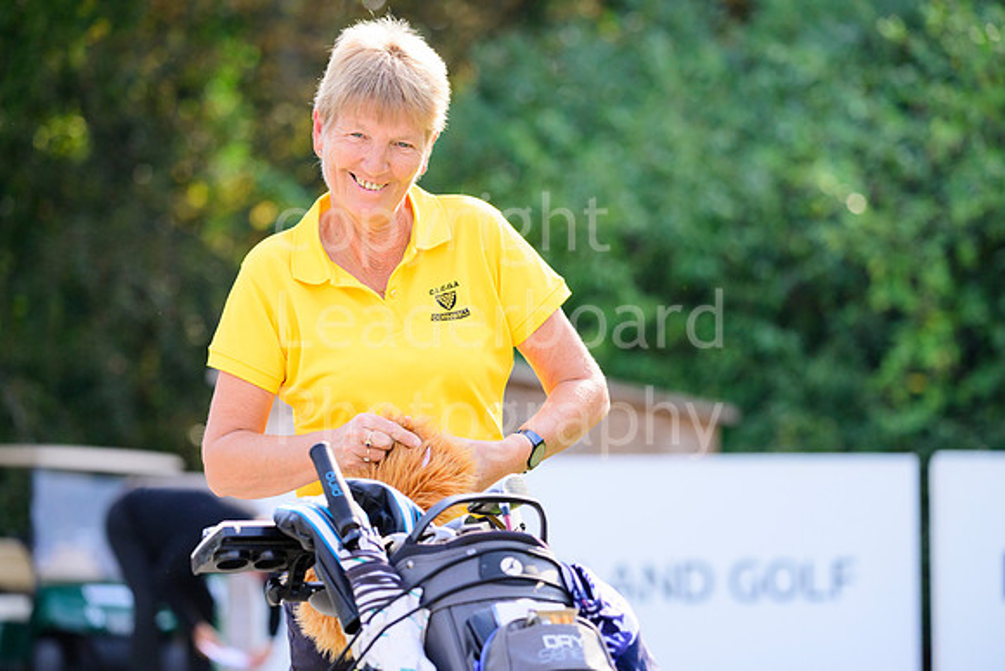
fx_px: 5026
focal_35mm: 180
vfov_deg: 7.6
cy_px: 336
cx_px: 502
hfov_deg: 11.4
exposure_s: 1/1600
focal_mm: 180
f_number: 4.8
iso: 1000
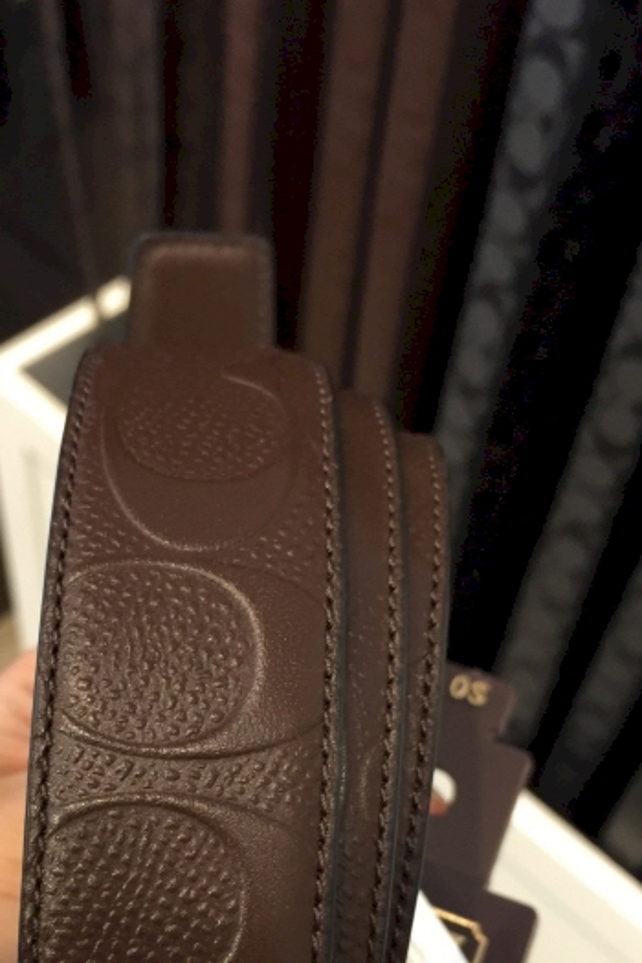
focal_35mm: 46
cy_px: 710
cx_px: 198
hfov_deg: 29.0
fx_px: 1230
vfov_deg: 41.6
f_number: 2.2
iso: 80
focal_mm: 4.15
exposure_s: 1/30
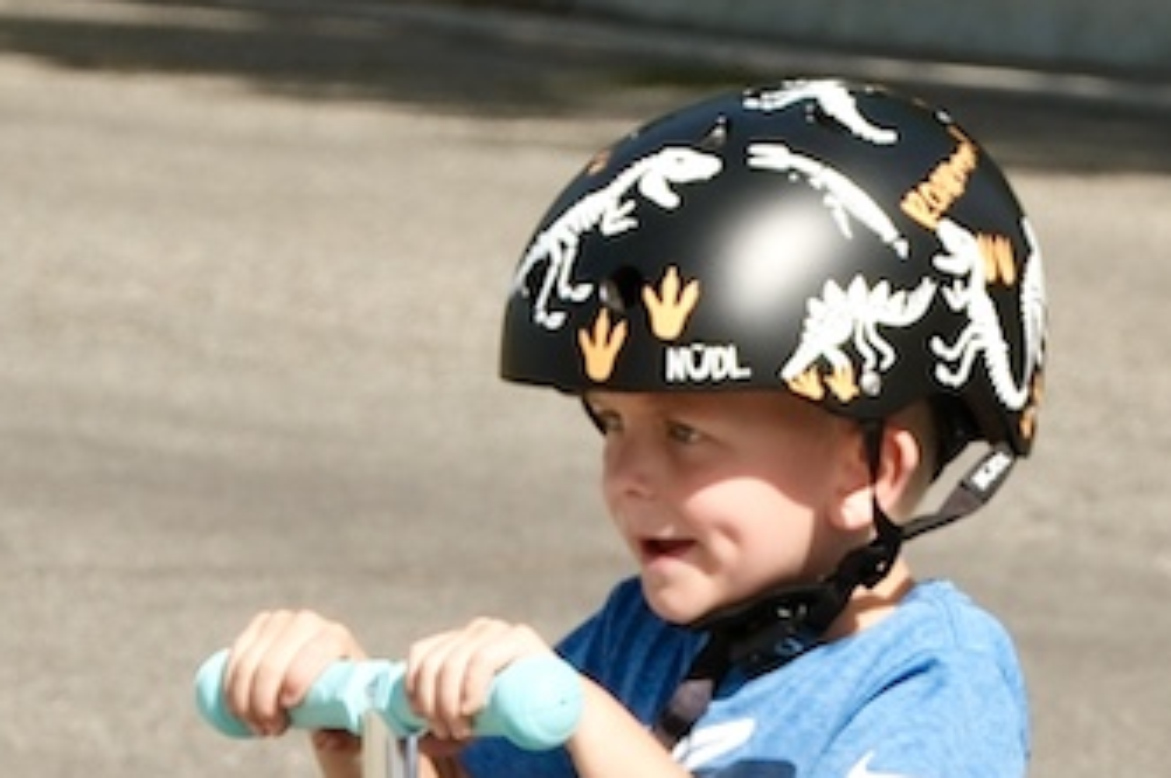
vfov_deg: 3.8
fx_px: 11568
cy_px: 1213
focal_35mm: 356
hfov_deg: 5.7
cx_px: 1700
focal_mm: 66
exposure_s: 1/640
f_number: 5.6
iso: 125
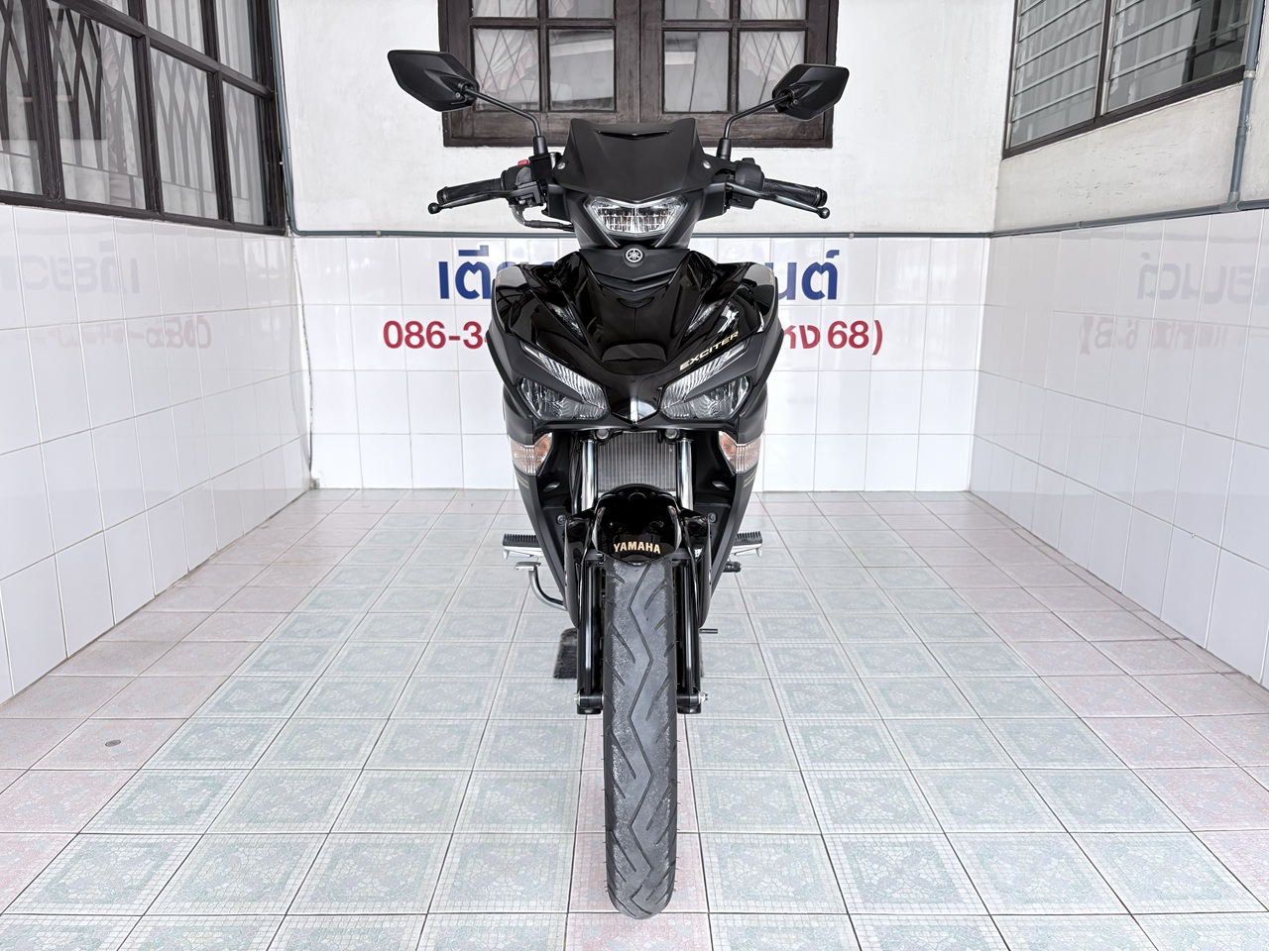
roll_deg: +0.2
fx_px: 953
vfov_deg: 53.1
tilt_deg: -12.0
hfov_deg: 67.3
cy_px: 476
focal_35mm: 26
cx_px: 634
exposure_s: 1/101
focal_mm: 5.96
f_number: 1.6
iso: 125
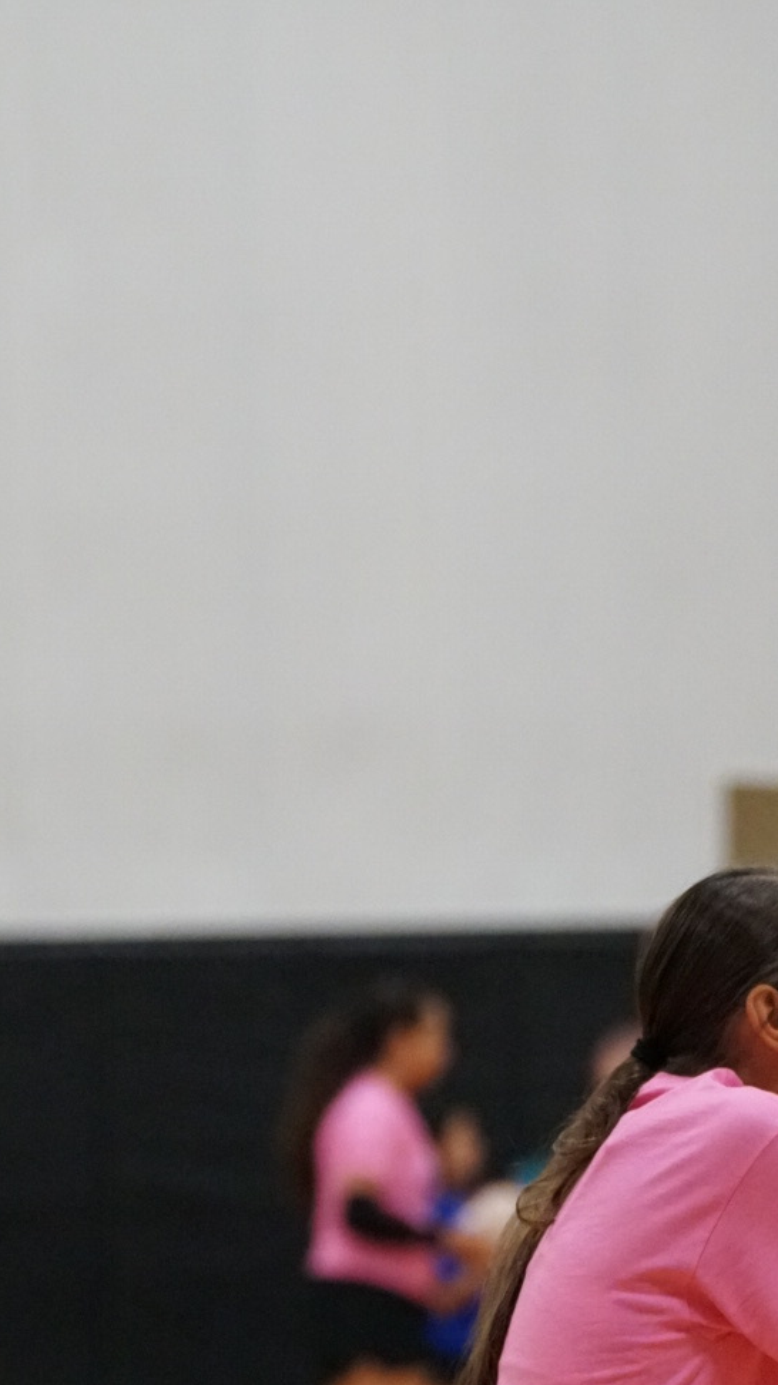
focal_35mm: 280
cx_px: 742
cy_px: 1104
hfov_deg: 4.3
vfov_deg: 7.7
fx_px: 10275
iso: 6400
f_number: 3.5
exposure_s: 1/1250
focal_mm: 107
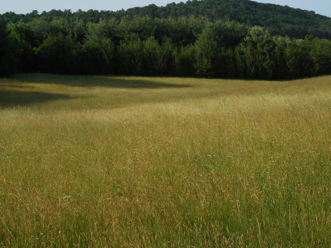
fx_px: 660
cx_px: 166
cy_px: 124
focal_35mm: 69
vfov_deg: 21.3
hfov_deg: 28.2
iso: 125
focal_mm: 12.5
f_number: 4.4
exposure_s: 1/800
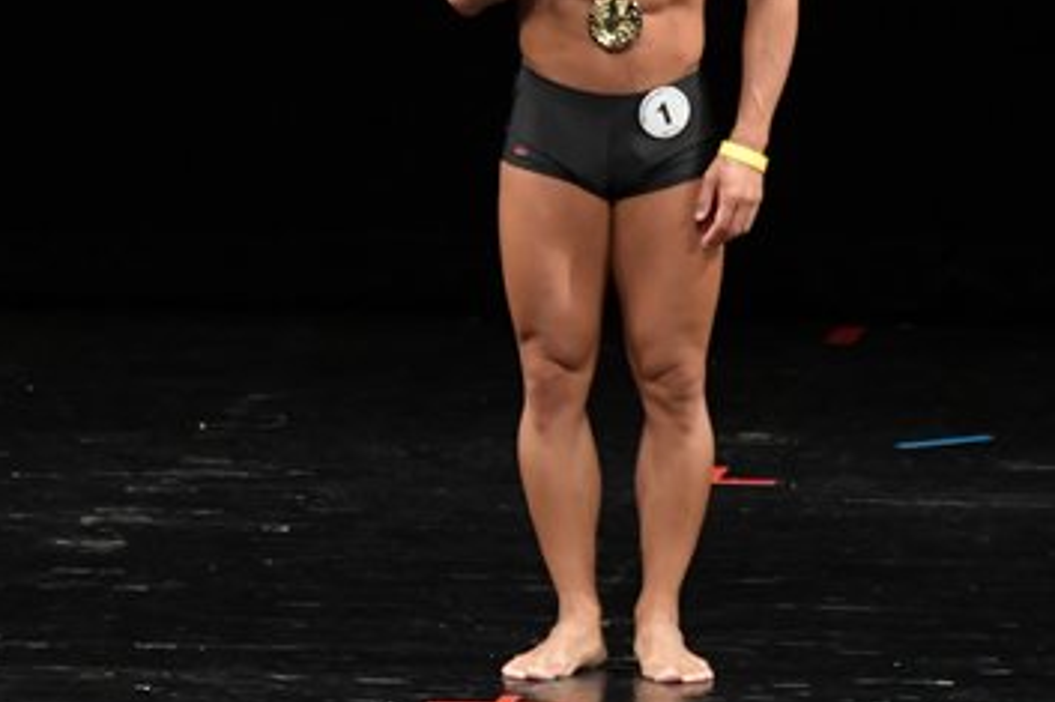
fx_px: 16403
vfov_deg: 2.5
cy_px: 179
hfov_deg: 3.7
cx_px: 187
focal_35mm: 560
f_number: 5.6
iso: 2500
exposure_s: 1/400
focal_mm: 170
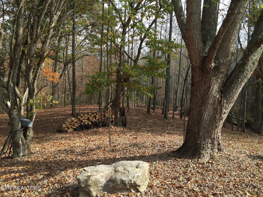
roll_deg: -3.9
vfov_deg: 48.2
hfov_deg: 61.7
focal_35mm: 29
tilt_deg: -5.8
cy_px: 98
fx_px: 220
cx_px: 132
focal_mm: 4.15
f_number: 2.2
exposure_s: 1/628
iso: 32
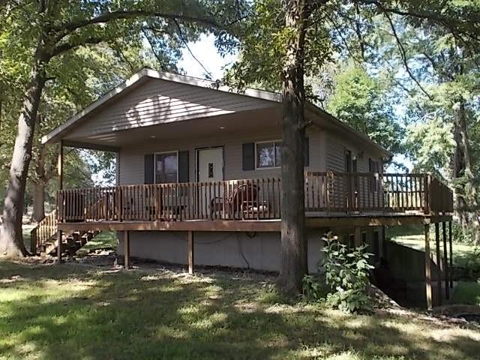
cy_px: 180
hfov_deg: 54.0
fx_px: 471
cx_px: 240
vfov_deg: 41.8
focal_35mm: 34
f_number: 3.6
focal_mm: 6
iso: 80
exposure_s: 1/100
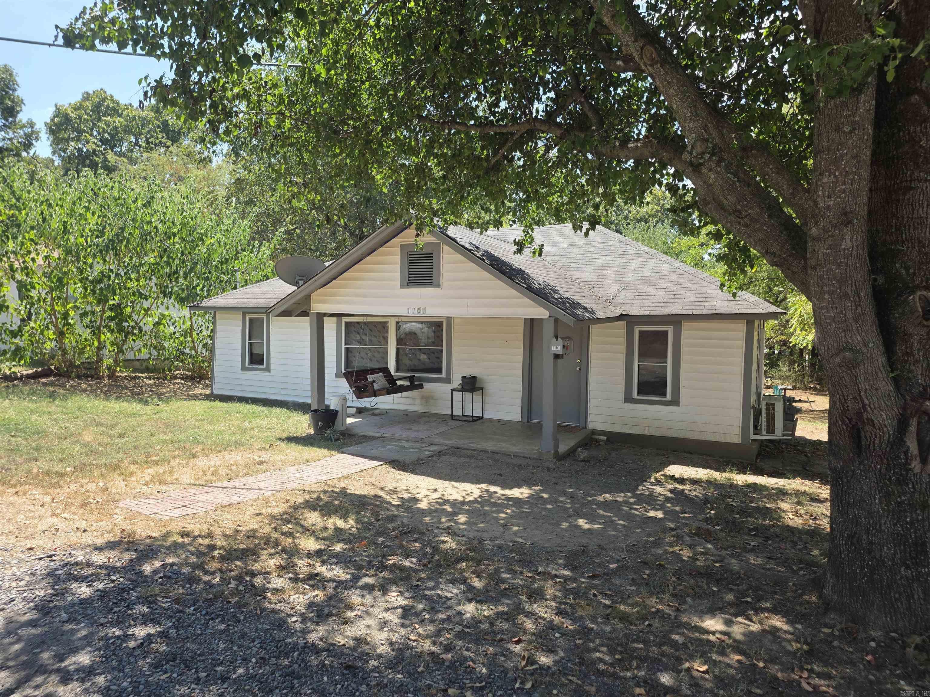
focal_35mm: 23
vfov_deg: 58.9
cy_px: 348
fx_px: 618
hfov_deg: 73.9
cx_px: 465
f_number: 1.7
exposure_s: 1/1663
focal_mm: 6.3
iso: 80
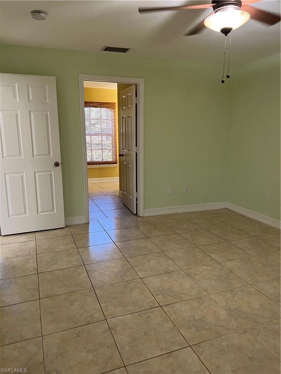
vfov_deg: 67.3
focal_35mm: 26
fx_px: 281
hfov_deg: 53.1
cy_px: 187
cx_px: 140
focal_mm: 5.7
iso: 160
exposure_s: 1/60
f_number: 1.5
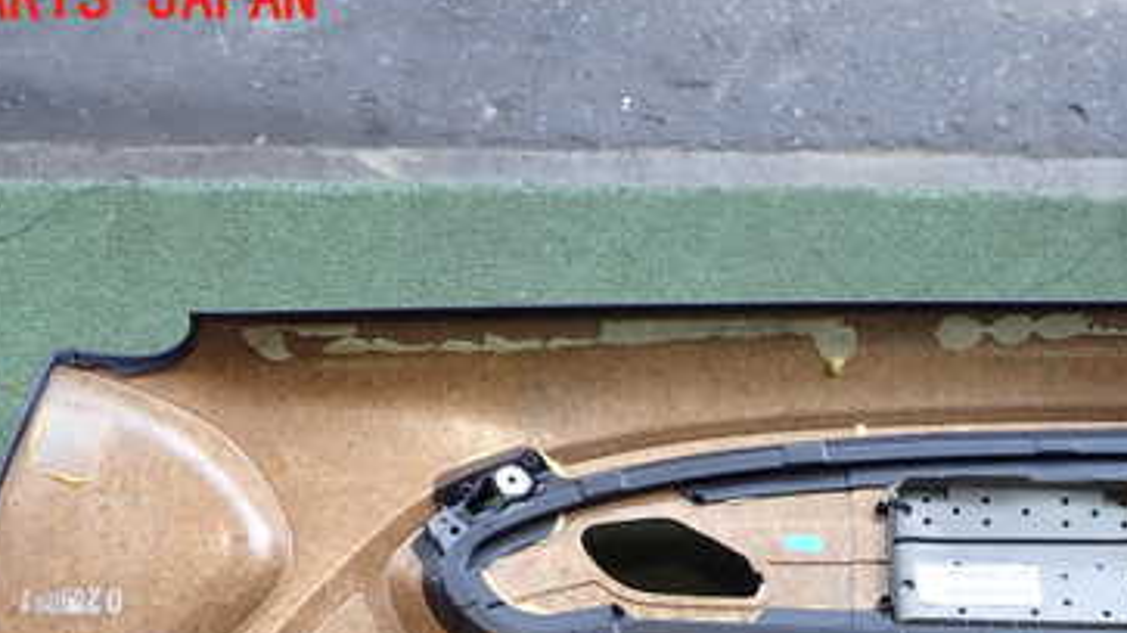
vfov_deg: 21.3
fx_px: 1613
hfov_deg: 38.3
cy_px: 658
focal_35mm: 54
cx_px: 683
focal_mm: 5.4
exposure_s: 1/125
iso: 200
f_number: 2.3
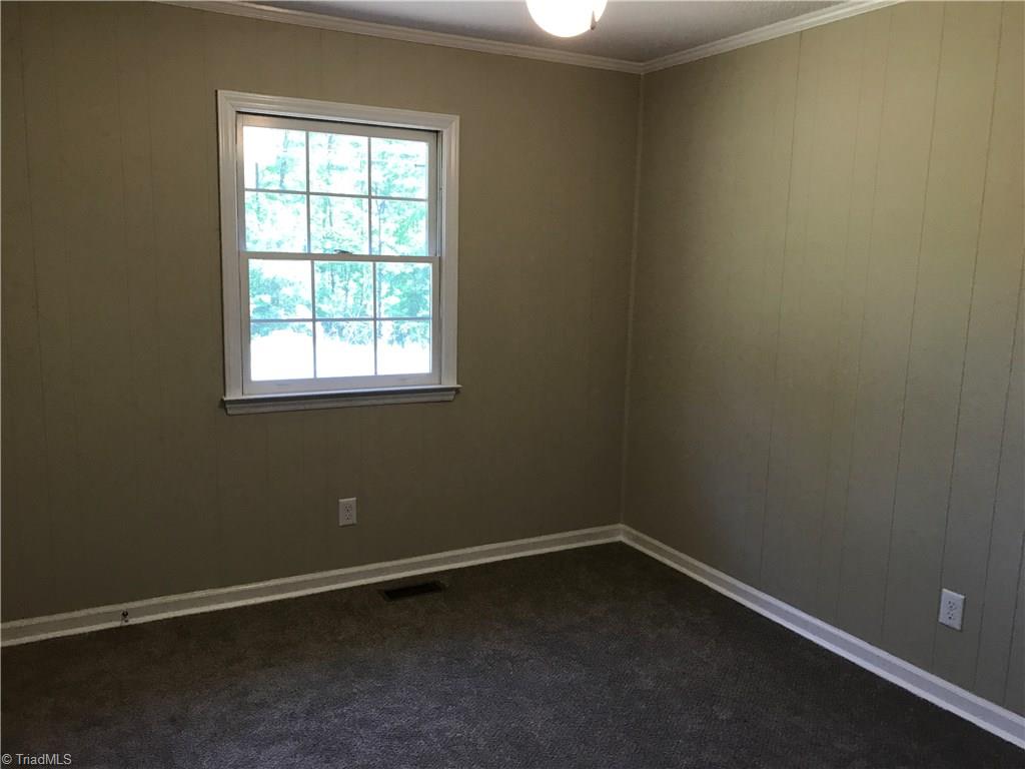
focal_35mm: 28
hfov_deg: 63.4
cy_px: 384
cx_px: 512
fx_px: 829
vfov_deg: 49.7
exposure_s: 1/30
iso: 40
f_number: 1.8
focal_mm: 3.99
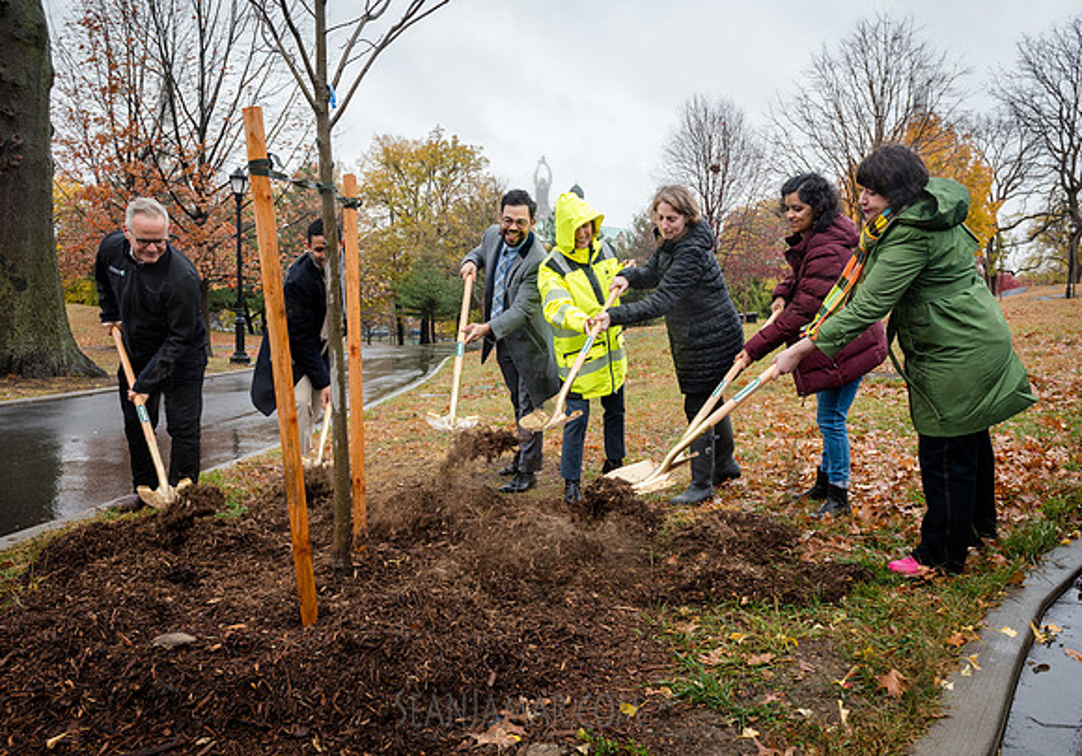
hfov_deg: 65.1
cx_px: 588
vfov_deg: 48.1
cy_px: 374
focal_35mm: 28
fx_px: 846
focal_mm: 24
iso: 500
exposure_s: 1/250
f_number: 6.3
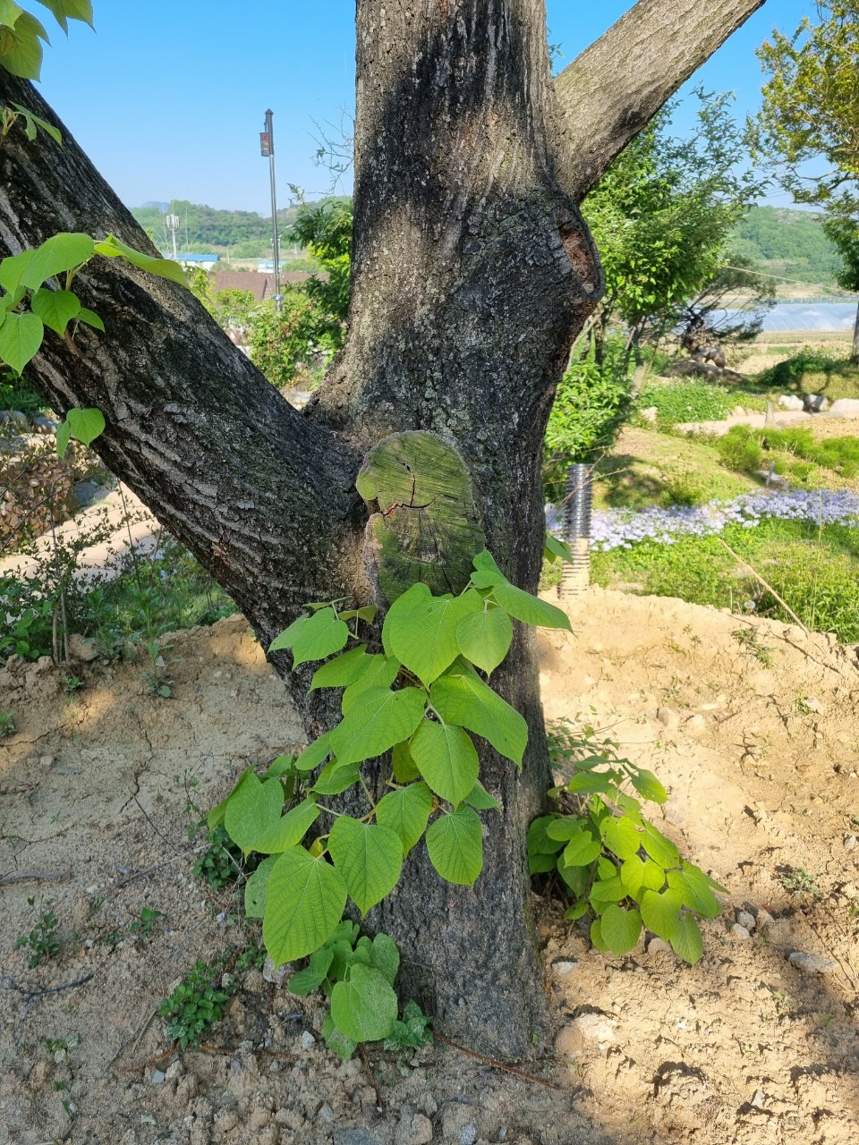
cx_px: 430
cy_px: 572
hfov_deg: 53.1
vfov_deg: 67.3
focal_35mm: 26
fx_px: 860
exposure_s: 1/1429
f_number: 1.8
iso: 50
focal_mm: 5.4
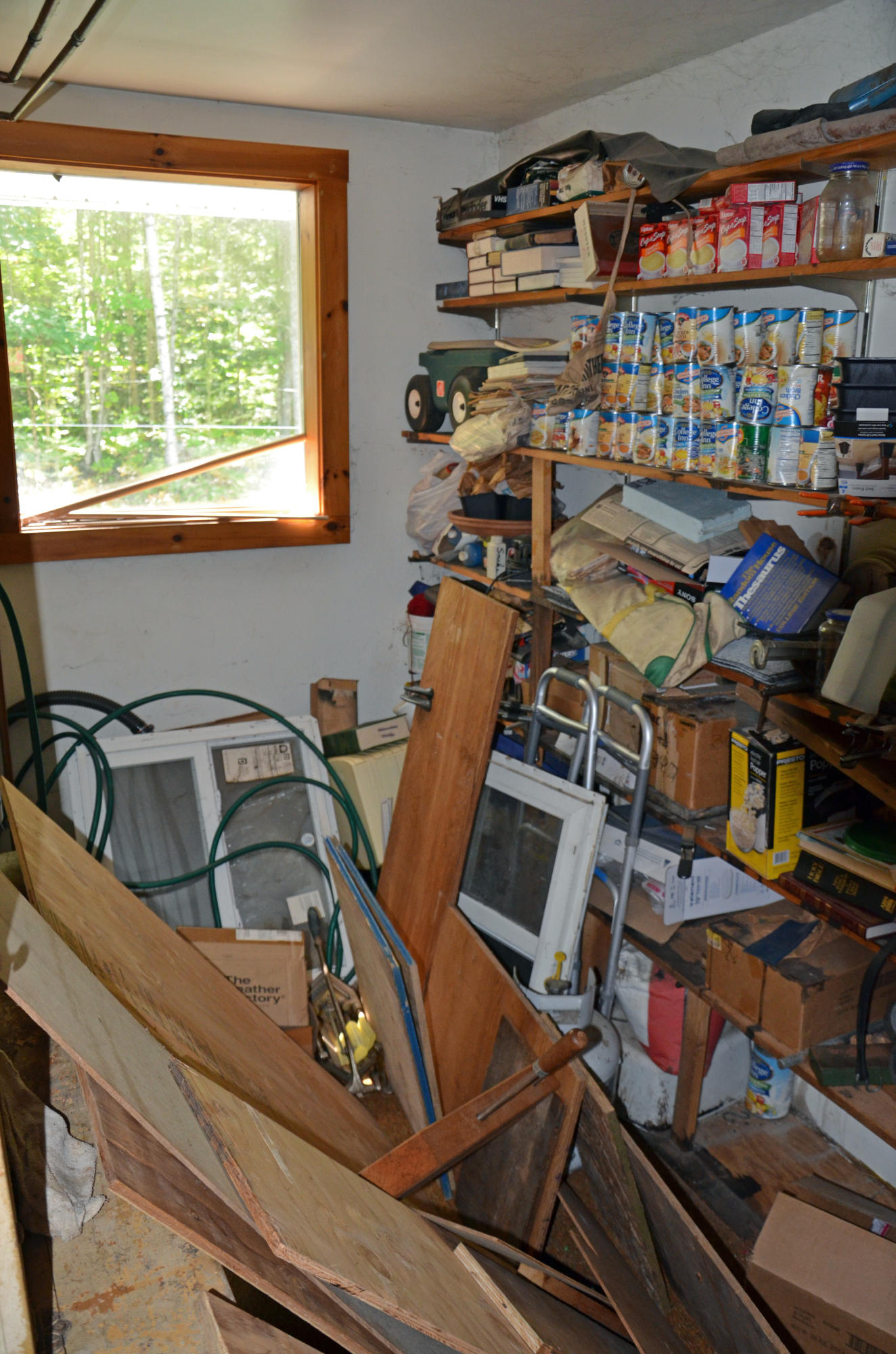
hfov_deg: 41.5
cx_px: 448
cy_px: 677
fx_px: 1182
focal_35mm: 32
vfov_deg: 59.6
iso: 800
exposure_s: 1/60
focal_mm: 21
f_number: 3.8
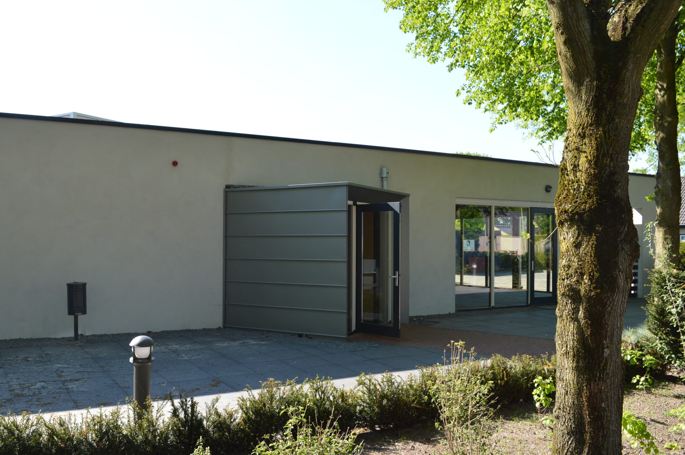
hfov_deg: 60.2
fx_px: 589
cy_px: 239
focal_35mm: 31
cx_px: 303
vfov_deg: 42.2
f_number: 6.3
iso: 100
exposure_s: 1/160
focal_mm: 18
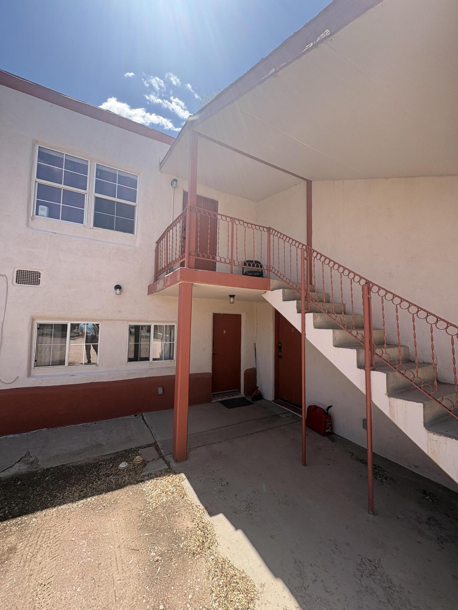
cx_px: 229
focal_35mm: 14
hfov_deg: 85.7
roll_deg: -0.9
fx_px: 247
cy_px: 305
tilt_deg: +4.9
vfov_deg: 102.1
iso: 40
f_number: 2.2
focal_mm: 2.22
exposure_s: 1/412
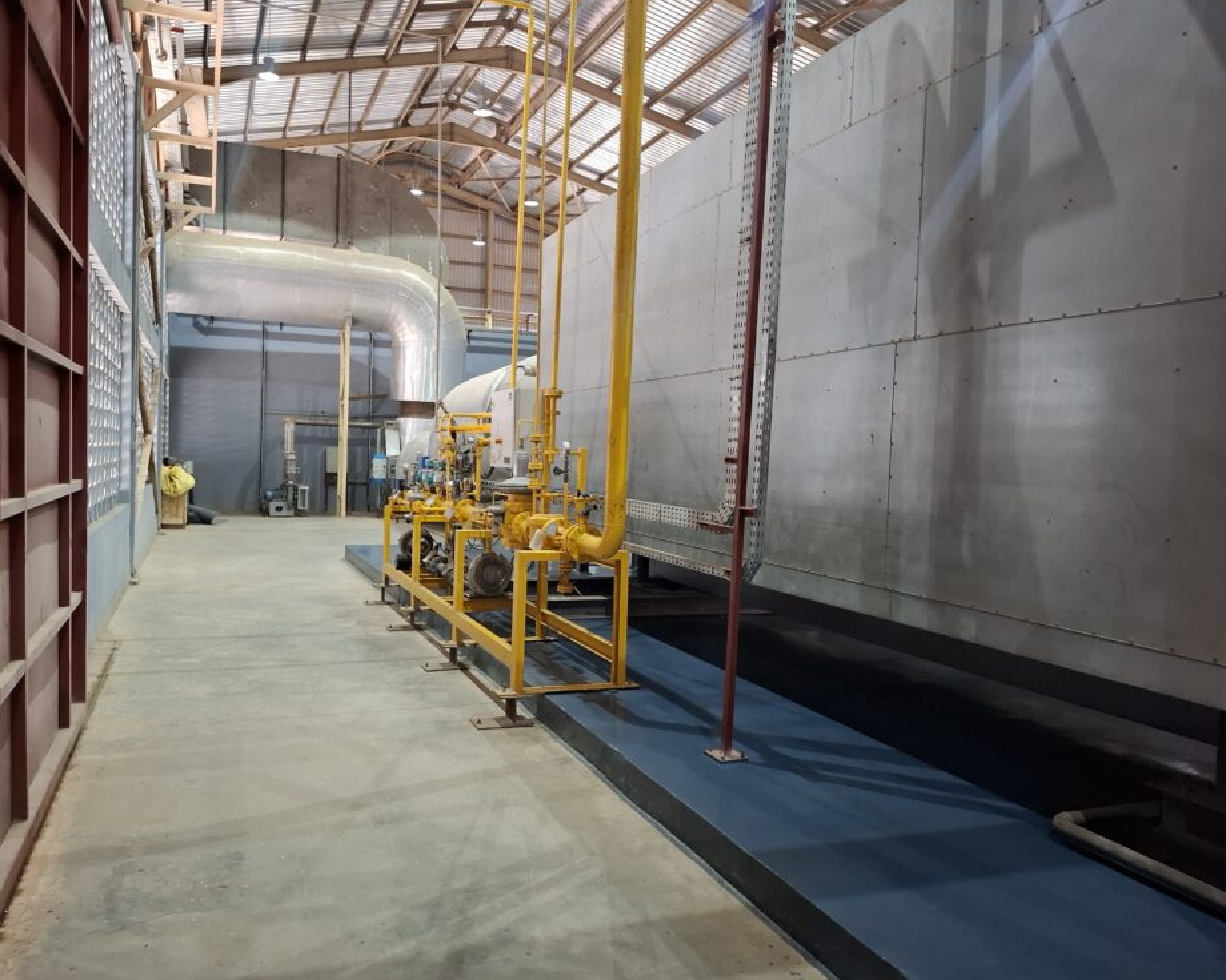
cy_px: 479
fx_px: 907
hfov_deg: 67.9
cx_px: 546
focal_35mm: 25
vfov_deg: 56.8
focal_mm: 5.54
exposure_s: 1/33
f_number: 1.8
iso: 400
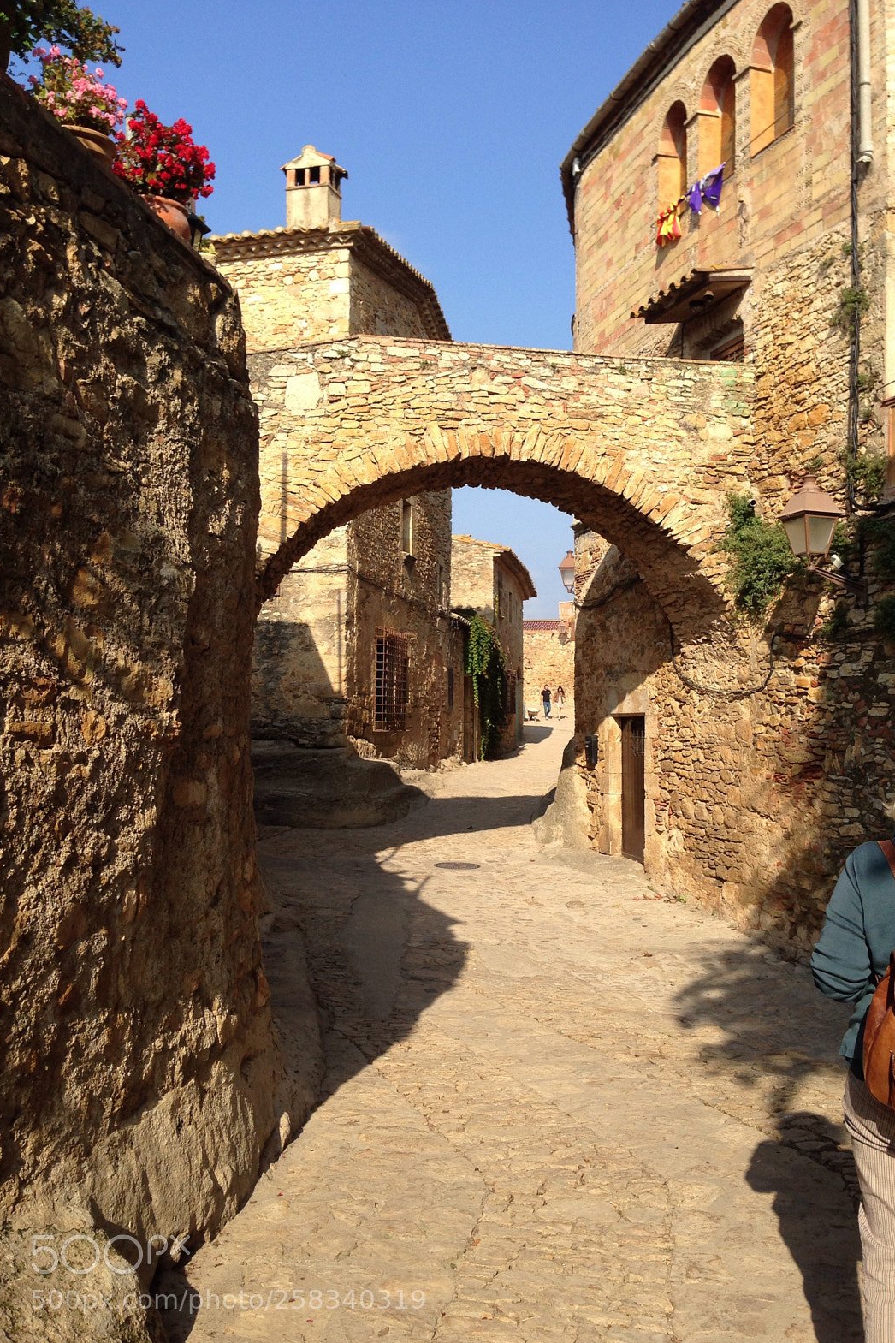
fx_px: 1305
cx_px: 491
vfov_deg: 54.4
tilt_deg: +4.4
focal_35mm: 35
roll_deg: +1.5
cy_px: 682
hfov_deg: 37.8
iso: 50
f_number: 2.4
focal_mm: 4.12
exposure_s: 1/1205
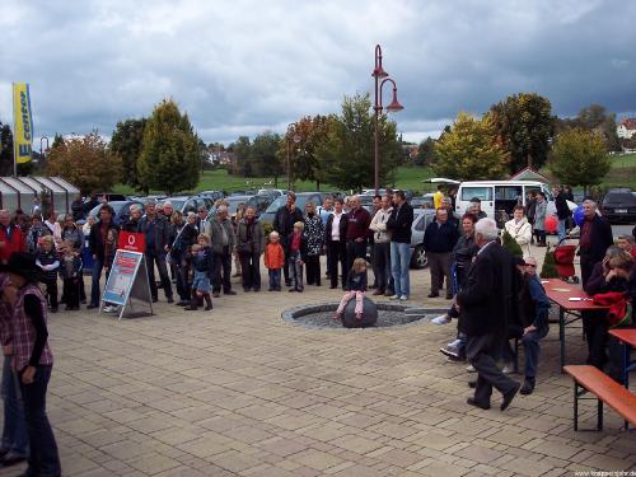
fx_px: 717
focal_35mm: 39
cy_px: 238
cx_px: 318
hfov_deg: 47.9
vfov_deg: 36.8
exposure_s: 1/500
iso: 100
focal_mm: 8
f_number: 4
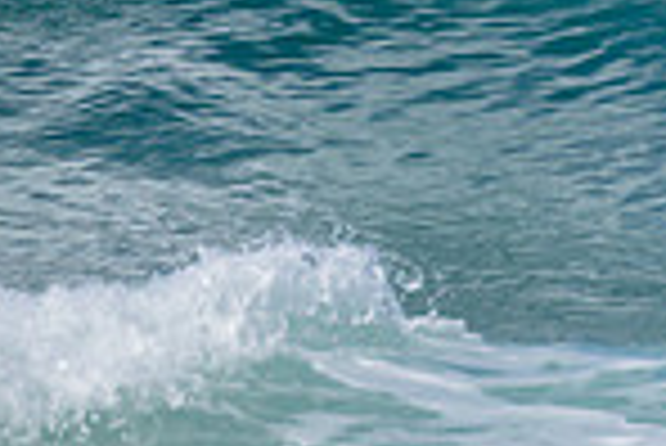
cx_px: 1210
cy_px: -295
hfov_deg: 0.7
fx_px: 57905
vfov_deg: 0.4
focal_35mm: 3127
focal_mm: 800
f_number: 11
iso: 800
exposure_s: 1/2000
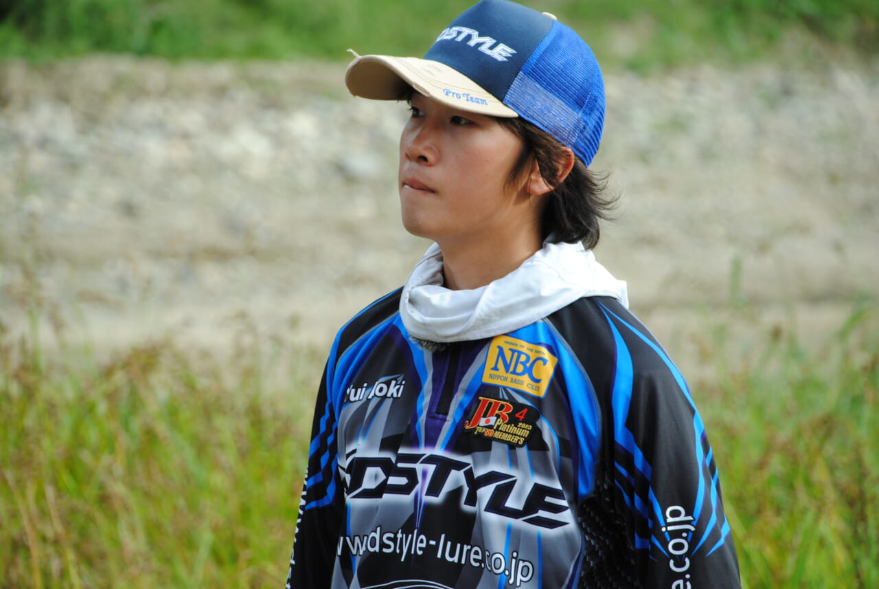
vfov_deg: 4.6
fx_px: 7334
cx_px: 440
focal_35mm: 300
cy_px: 294
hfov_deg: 6.9
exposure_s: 1/160
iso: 200
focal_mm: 200
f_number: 6.3
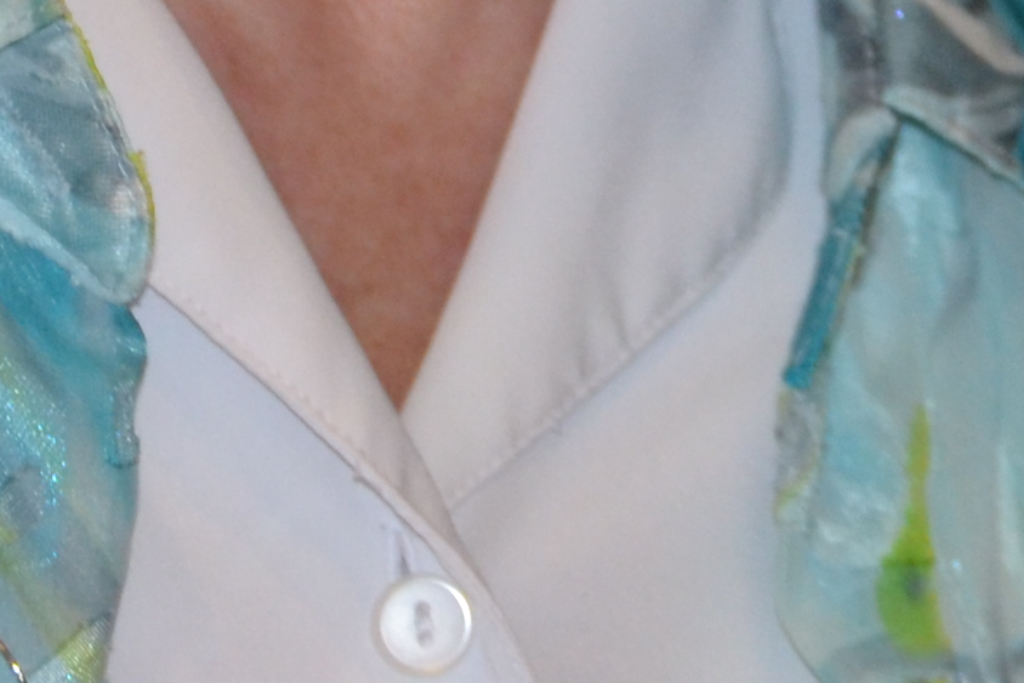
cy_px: -1091
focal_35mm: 573
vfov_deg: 2.4
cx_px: 596
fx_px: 16300
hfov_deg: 3.6
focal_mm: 70
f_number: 4.2
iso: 800
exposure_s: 1/60
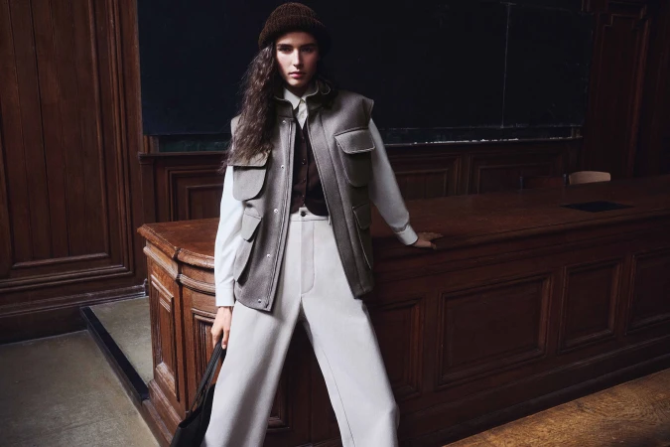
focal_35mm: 34
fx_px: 642
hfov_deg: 55.1
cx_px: 335
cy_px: 224
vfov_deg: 38.4
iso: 1600
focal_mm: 34.5
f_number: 5.6
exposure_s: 1/160
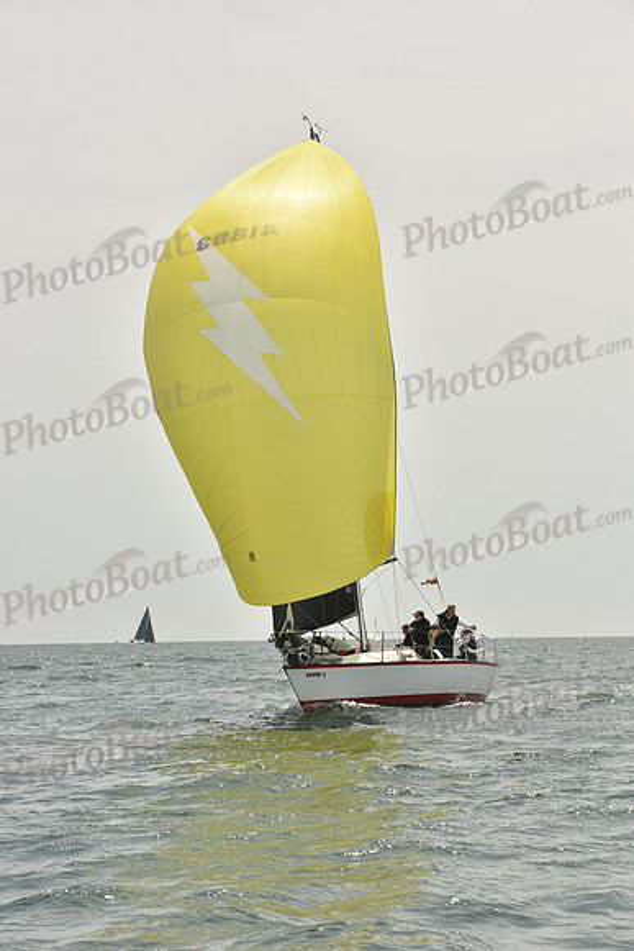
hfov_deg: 14.0
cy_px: 476
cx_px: 317
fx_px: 2587
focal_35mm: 98
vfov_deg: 20.8
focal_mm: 98
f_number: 10
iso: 400
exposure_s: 1/1600
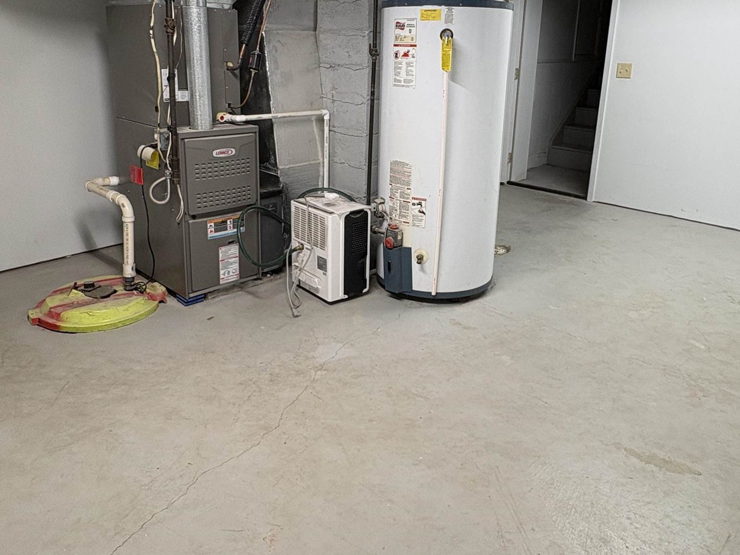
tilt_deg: -14.9
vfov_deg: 49.3
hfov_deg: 63.4
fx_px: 599
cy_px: 213
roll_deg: -0.1
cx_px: 383
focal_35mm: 28
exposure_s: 1/60
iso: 125
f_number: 2.2
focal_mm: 2.22
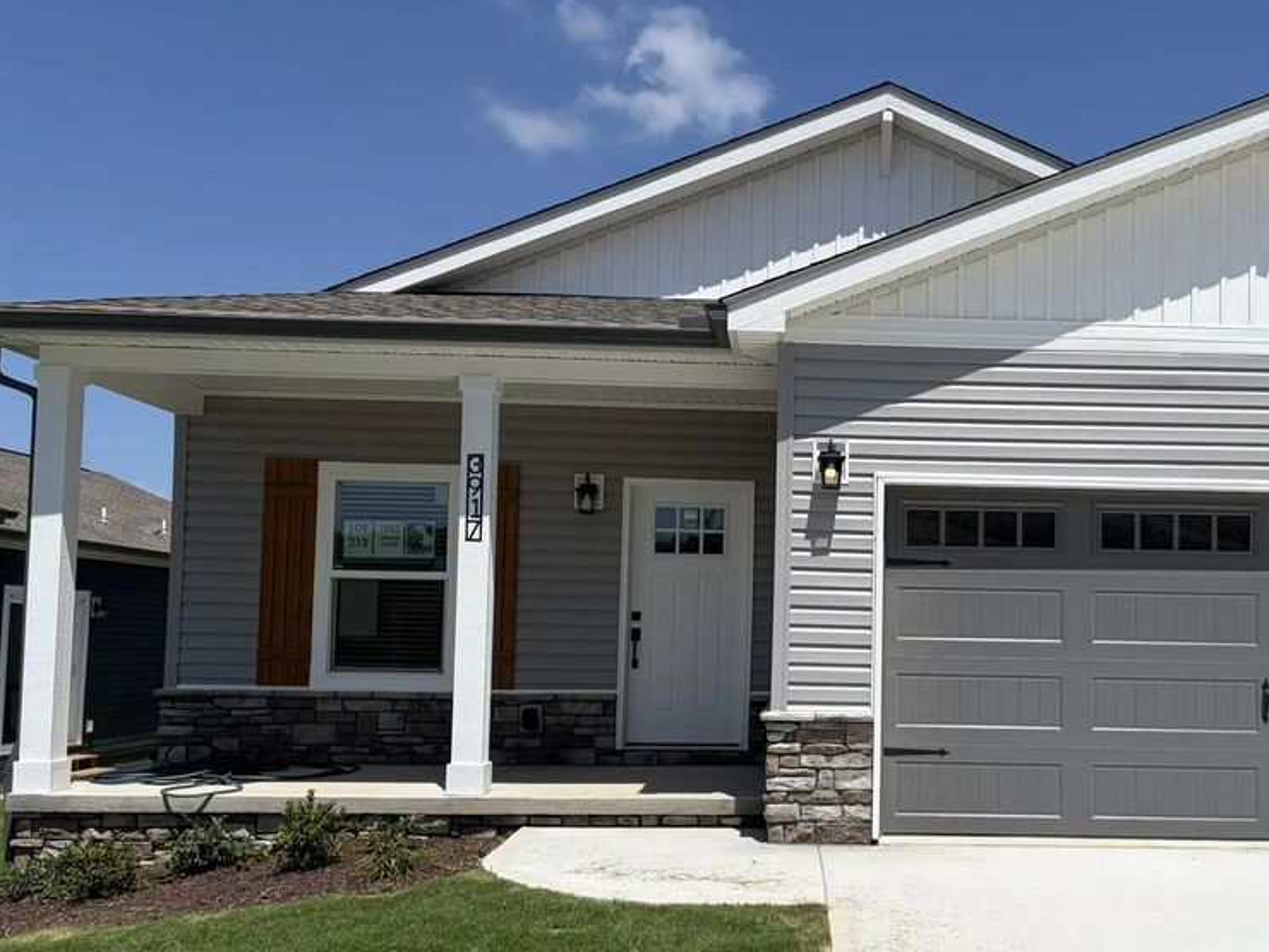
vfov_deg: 39.4
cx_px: 876
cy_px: 595
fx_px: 1320
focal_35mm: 36
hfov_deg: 50.2
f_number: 1.6
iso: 50
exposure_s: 1/7813
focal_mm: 5.96
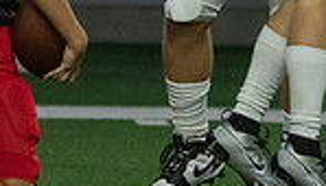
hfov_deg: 1.3
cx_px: 294
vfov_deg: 0.7
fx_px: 14312
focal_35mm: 1650
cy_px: -229
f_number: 5.6
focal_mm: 400
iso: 12800
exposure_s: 1/1250
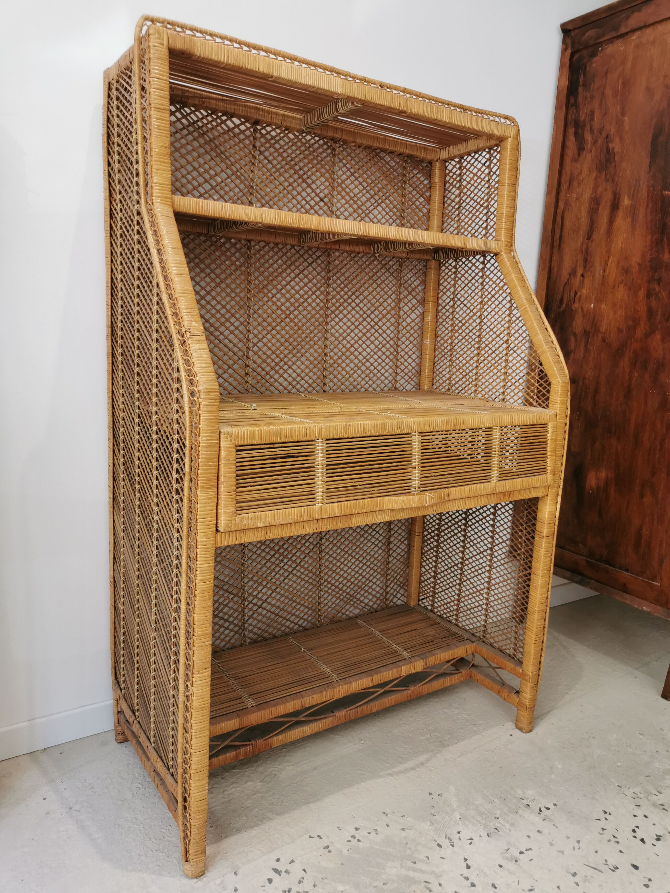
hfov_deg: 51.4
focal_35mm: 27
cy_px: 446
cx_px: 335
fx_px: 697
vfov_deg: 65.3
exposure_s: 1/100
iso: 125
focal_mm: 5.58
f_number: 1.8
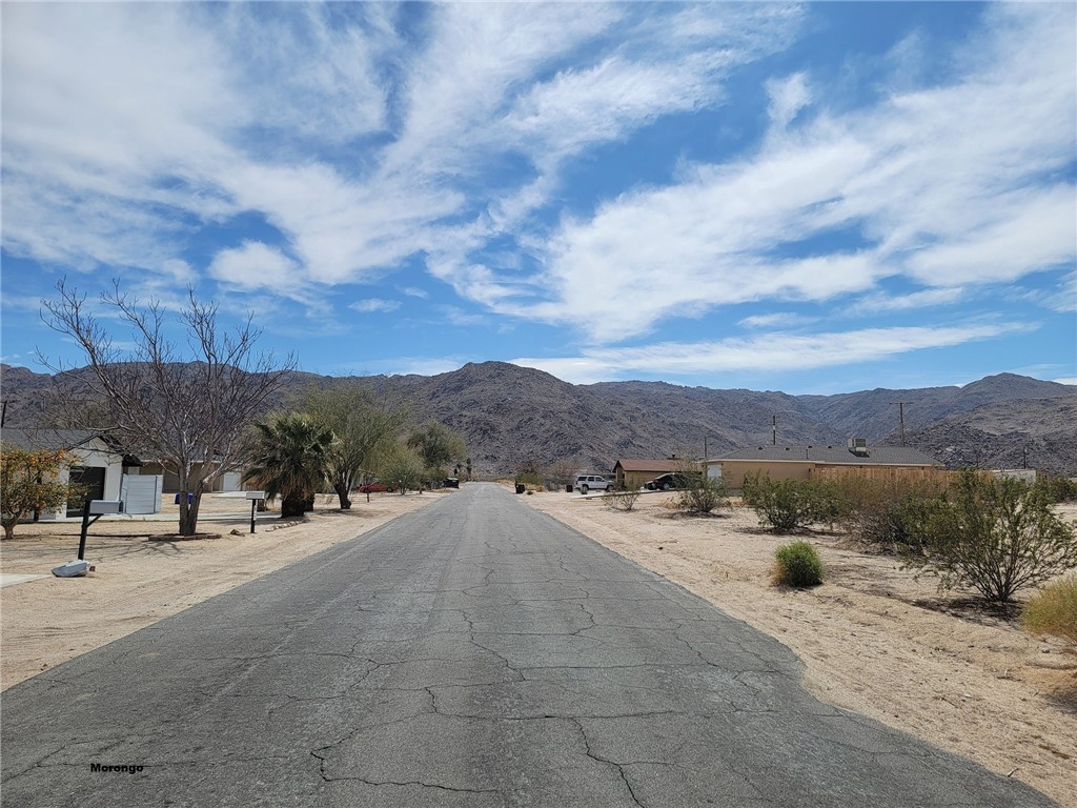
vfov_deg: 56.8
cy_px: 404
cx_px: 538
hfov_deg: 71.6
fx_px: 747
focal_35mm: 24
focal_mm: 6.7
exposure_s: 1/2436
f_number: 1.8
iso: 16
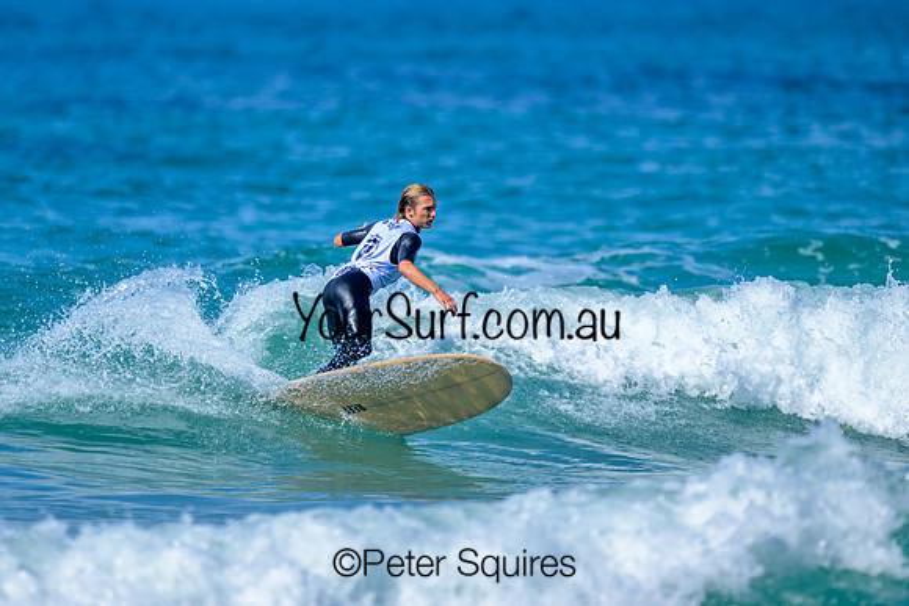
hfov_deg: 1.9
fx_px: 27779
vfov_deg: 1.3
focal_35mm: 1100
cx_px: 286
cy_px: 195
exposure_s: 1/2000
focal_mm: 800
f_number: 6.3
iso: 250
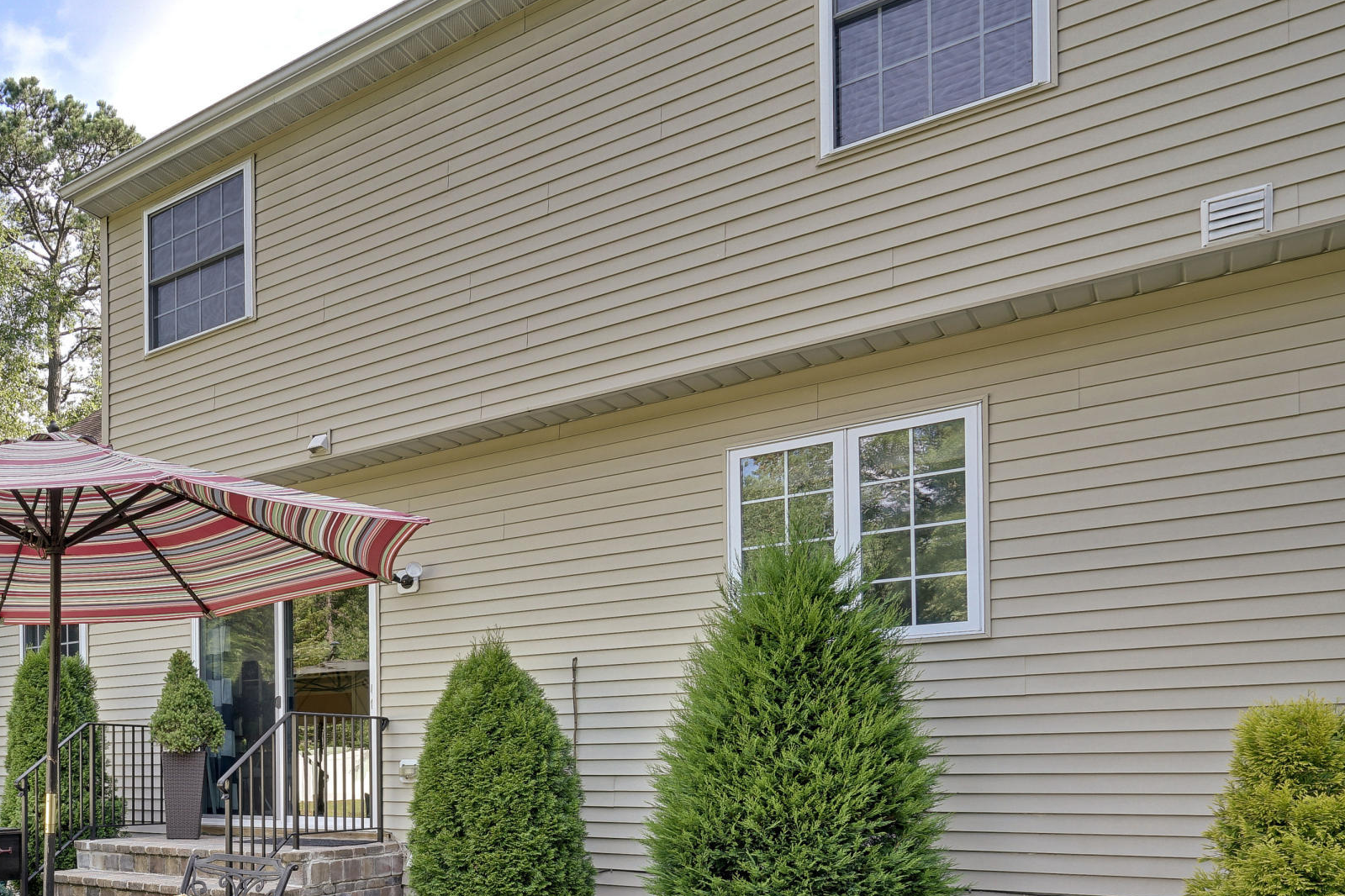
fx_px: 1121
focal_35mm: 30
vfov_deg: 40.9
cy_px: 771
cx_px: 119
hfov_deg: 53.6
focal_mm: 16
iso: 100
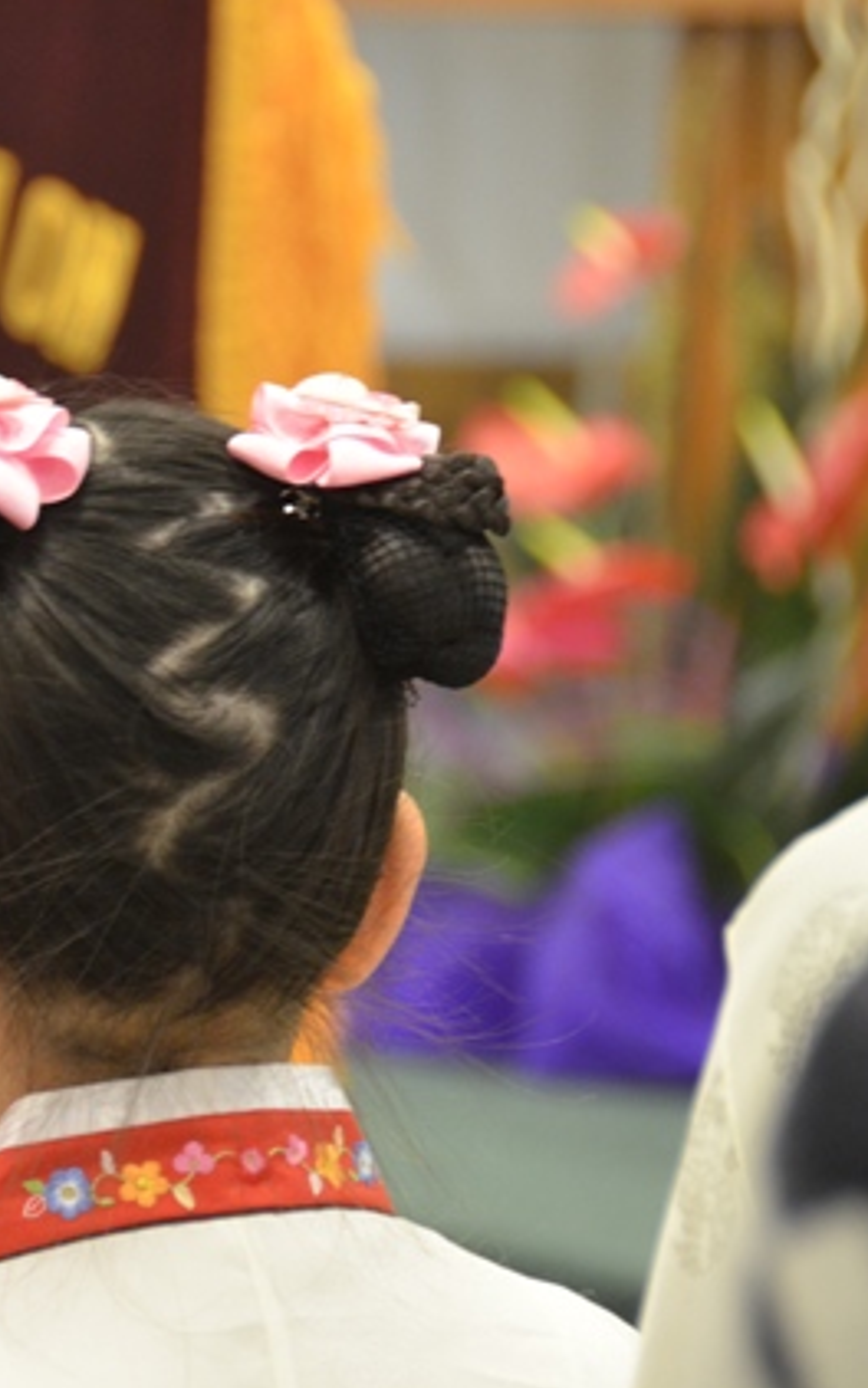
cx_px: -43
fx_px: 11385
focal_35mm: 301
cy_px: 694
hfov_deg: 4.4
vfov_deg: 7.0
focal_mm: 130
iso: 1600
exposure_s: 1/13
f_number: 5.6
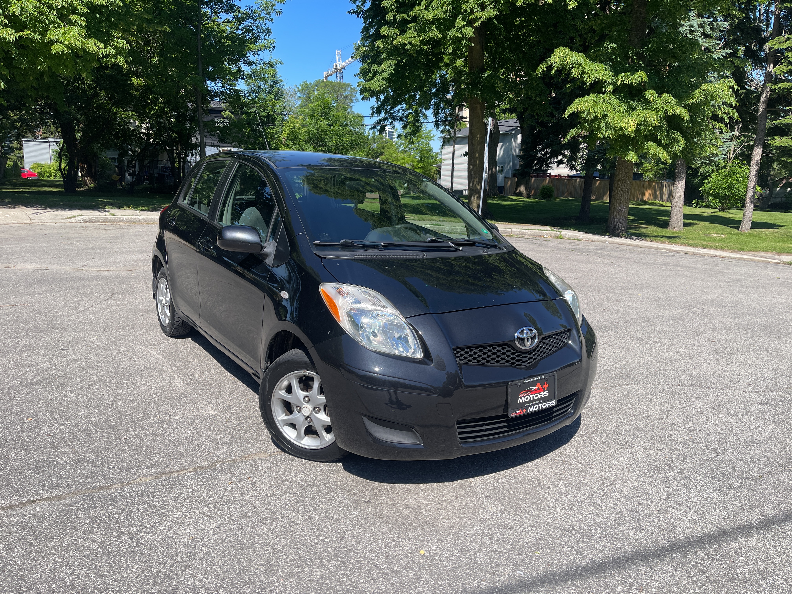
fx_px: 595
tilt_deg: -12.2
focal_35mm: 26
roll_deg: -2.2
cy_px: 297
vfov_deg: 53.1
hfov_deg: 67.3
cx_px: 396
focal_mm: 5.1
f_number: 1.6
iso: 32
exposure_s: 1/2433
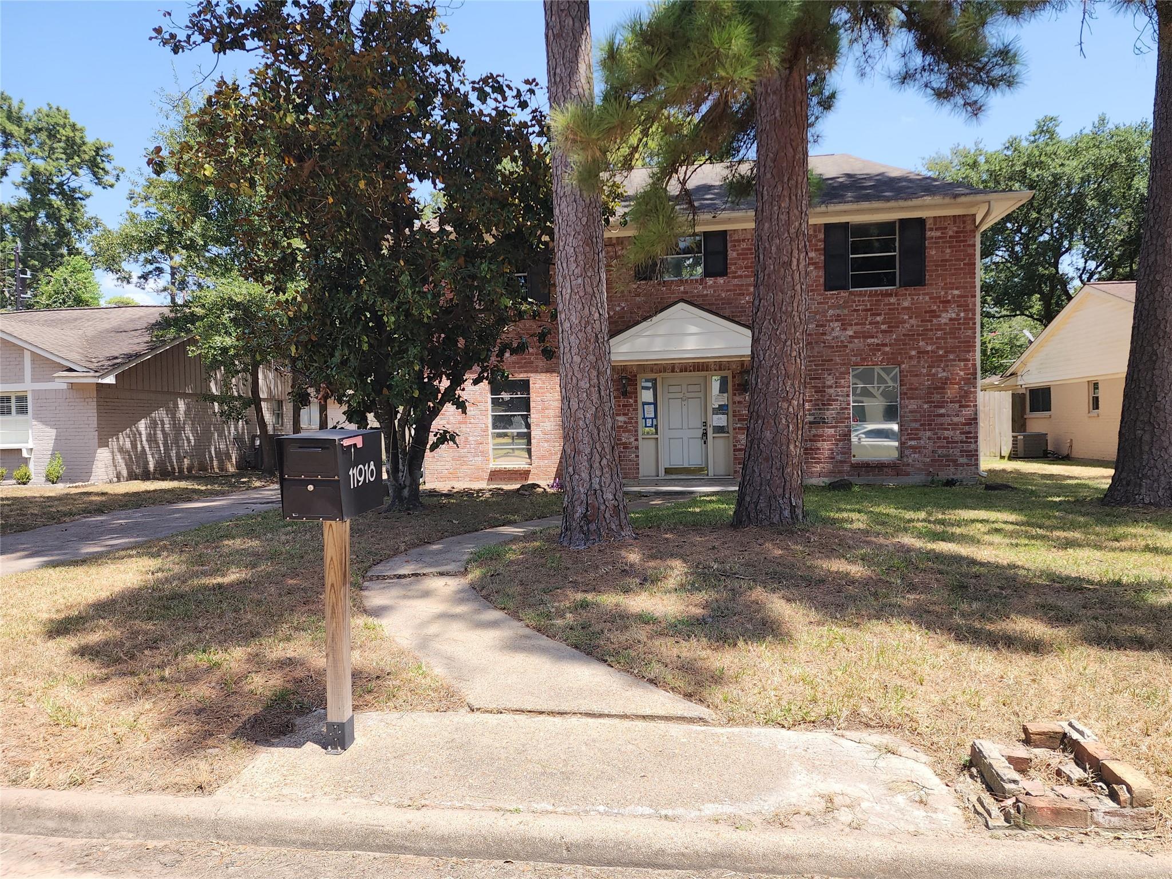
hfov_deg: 73.9
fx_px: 779
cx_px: 586
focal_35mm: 23
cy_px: 440
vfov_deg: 58.9
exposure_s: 1/439
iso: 12
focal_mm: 6.4
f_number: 1.8
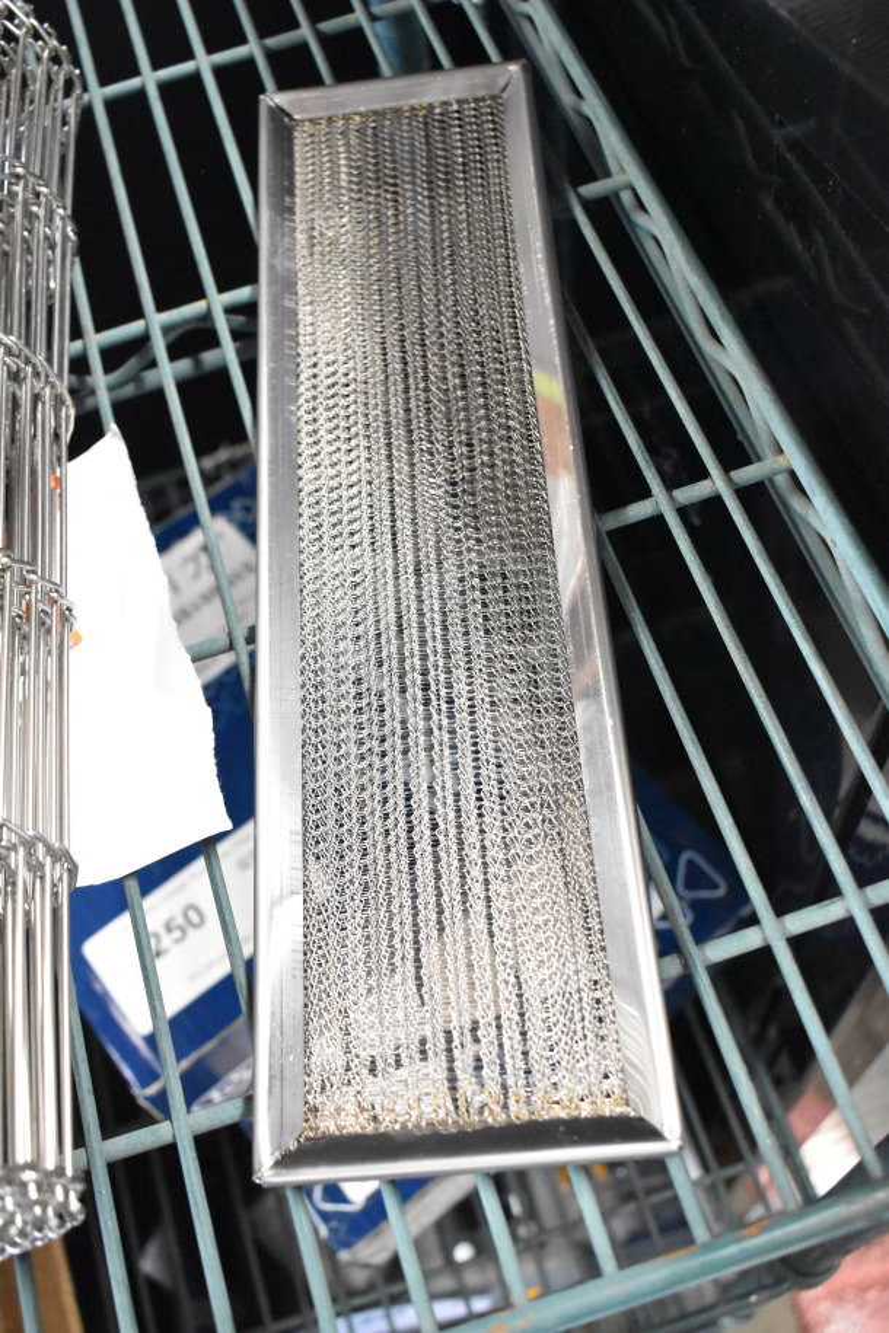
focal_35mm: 36
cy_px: 666
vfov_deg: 53.1
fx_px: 1333
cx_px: 444
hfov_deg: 36.9
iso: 6400
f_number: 5
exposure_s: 1/100
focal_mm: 24
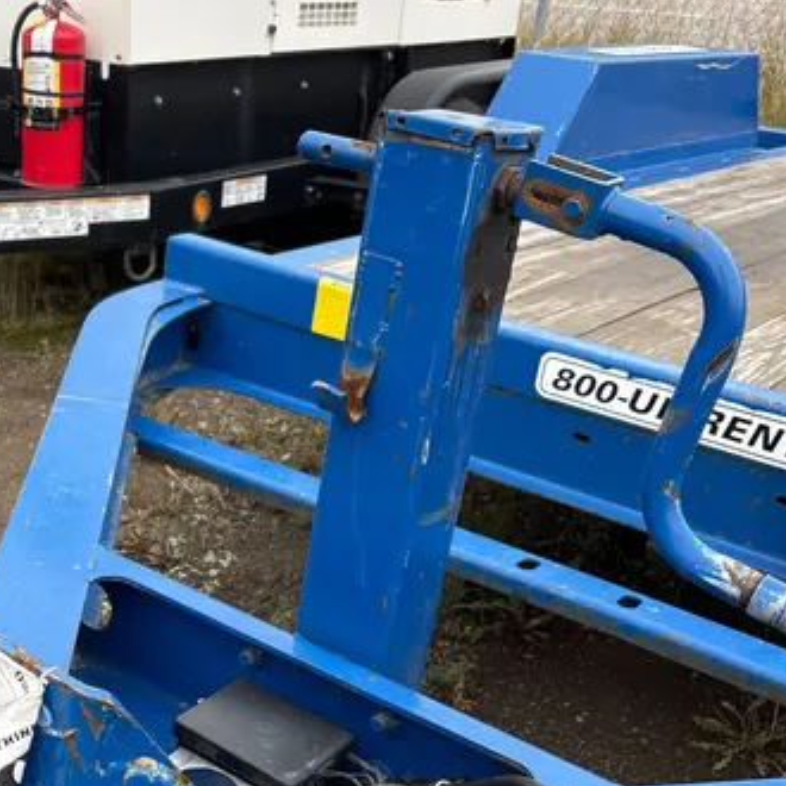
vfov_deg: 32.9
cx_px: 167
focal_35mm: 51
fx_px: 1310
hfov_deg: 32.6
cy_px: 566
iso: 50
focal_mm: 5.96
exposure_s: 1/539
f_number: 1.6
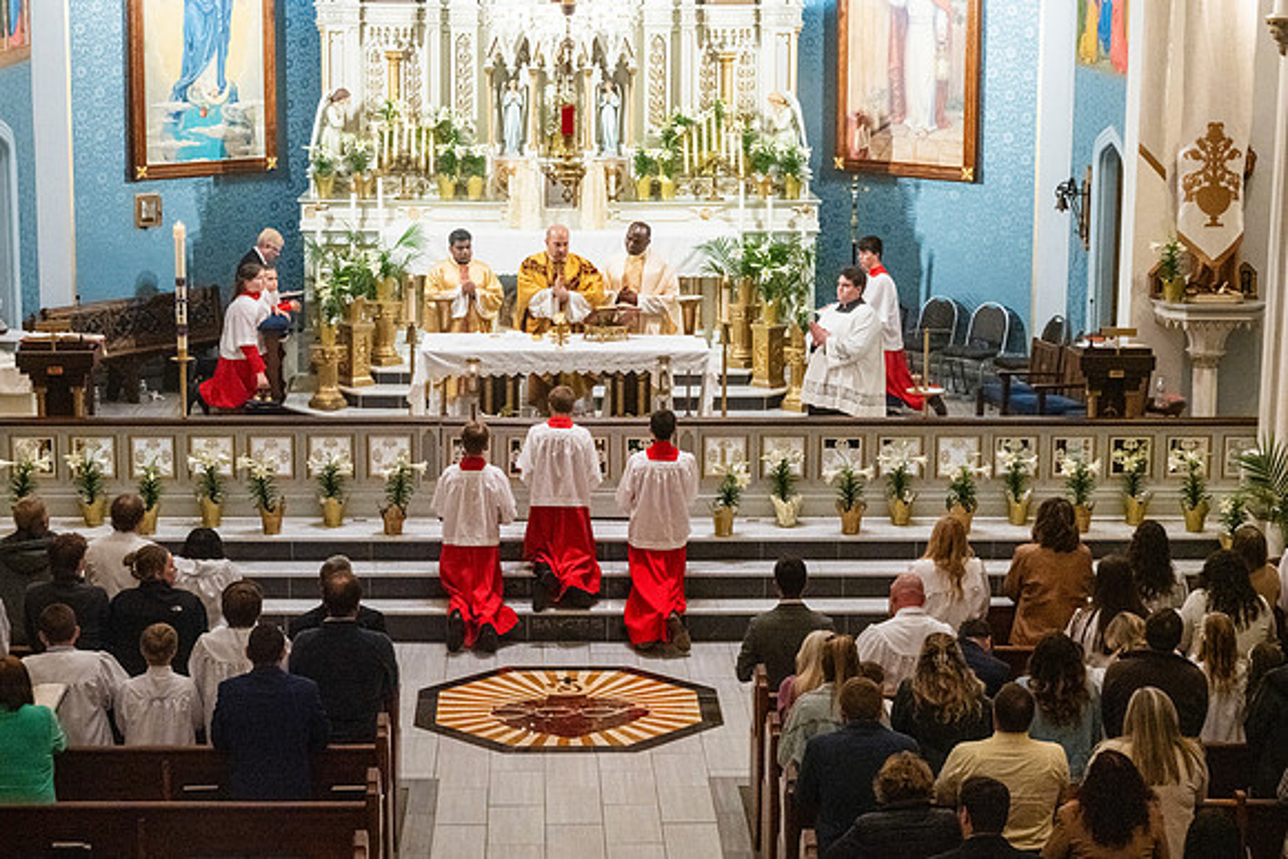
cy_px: 429
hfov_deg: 27.9
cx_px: 657
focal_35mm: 72
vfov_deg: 18.8
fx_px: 2593
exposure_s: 1/60
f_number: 11
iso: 5000
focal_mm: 70
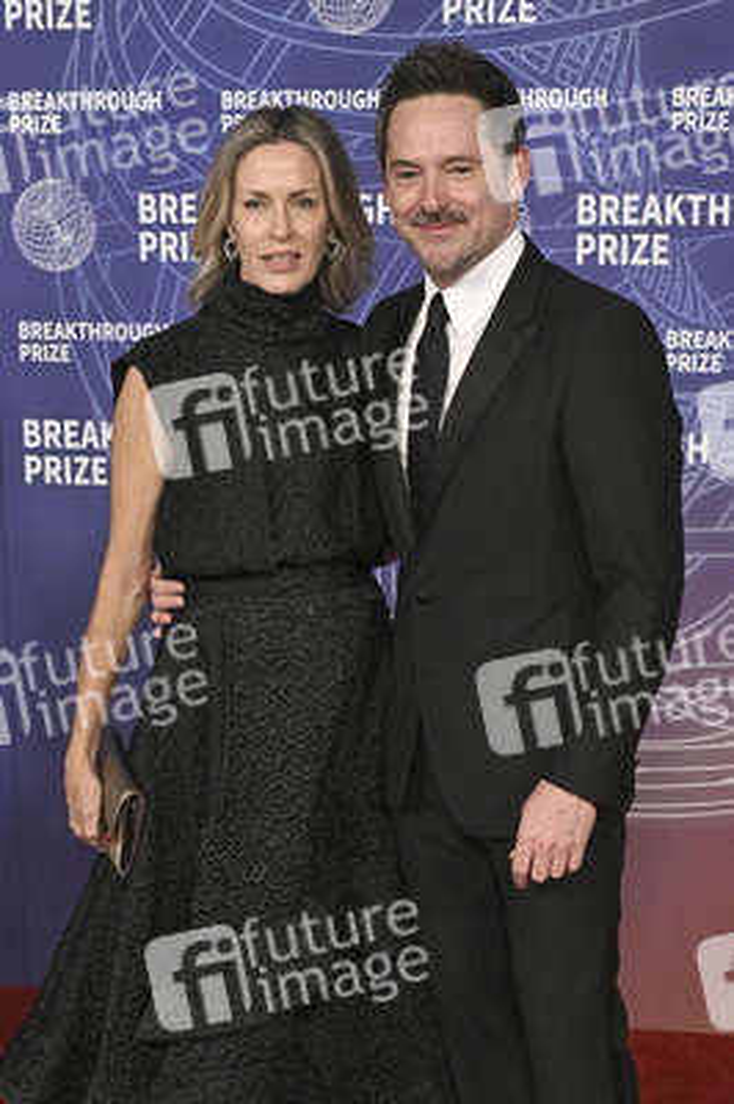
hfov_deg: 29.2
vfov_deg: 42.8
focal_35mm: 46
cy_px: 552
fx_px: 1409
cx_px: 367
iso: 2000
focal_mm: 46
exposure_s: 1/320
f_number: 4
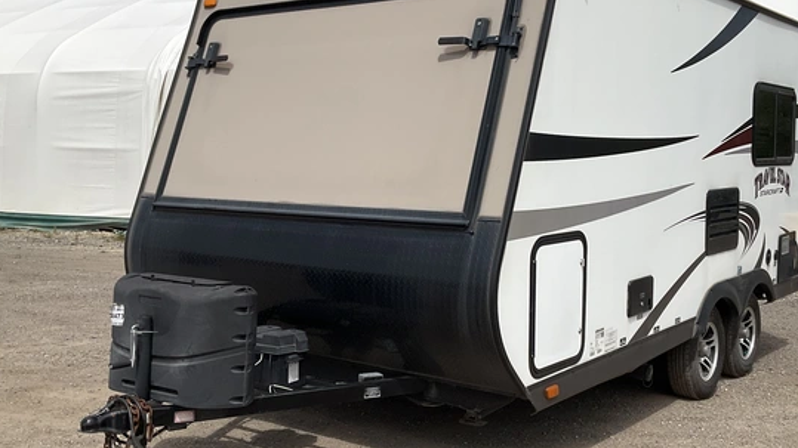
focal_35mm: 44
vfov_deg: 27.1
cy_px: 227
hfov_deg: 46.3
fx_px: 931
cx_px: 440
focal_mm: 3
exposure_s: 1/4065
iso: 25
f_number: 1.8
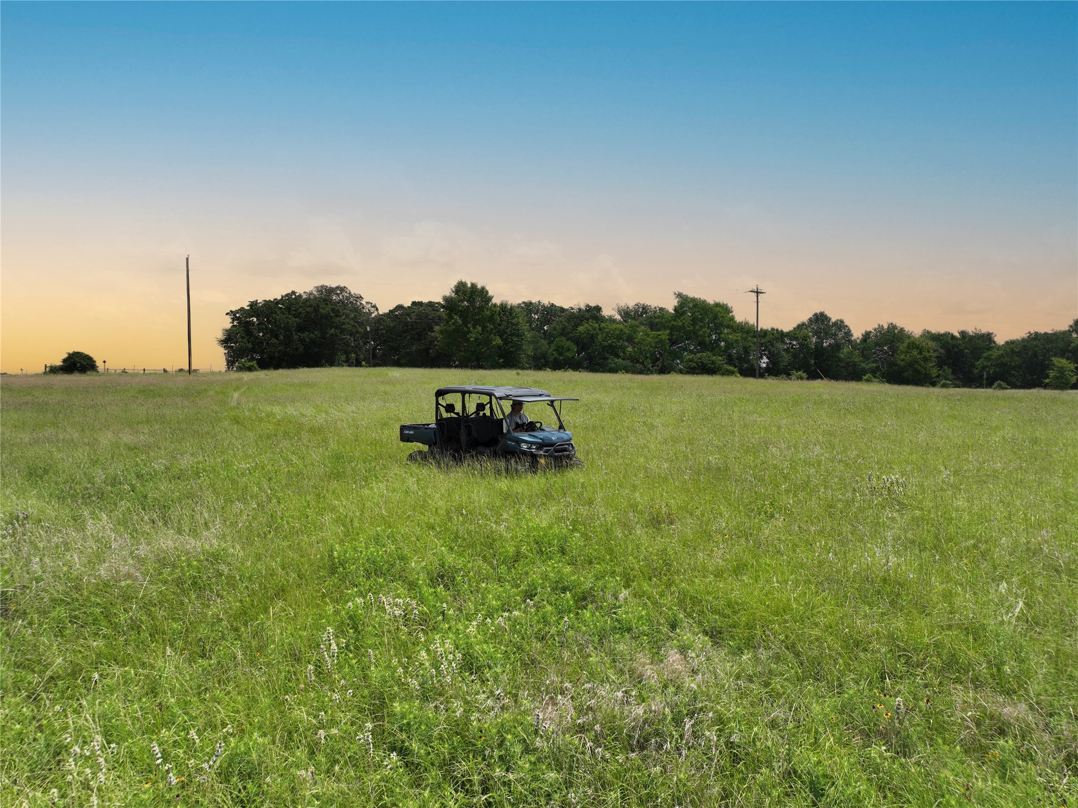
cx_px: 539
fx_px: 747
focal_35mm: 24
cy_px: 404
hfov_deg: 71.6
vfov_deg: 56.8
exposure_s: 1/3200
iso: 100
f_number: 2.8
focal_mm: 12.29
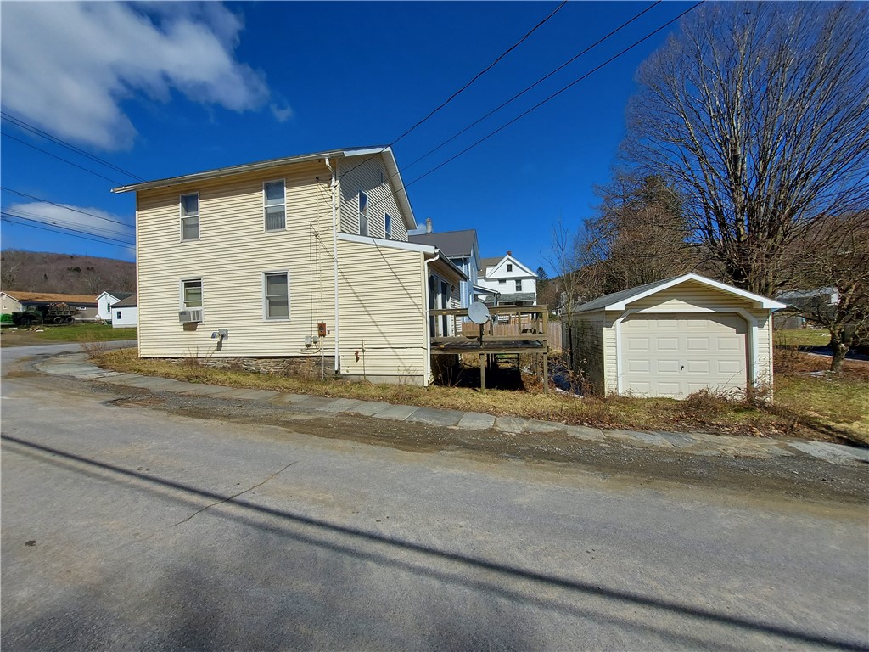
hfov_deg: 106.2
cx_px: 434
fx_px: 326
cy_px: 326
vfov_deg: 89.9
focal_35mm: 13
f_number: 2.2
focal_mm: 1.74
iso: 64
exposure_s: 1/3881
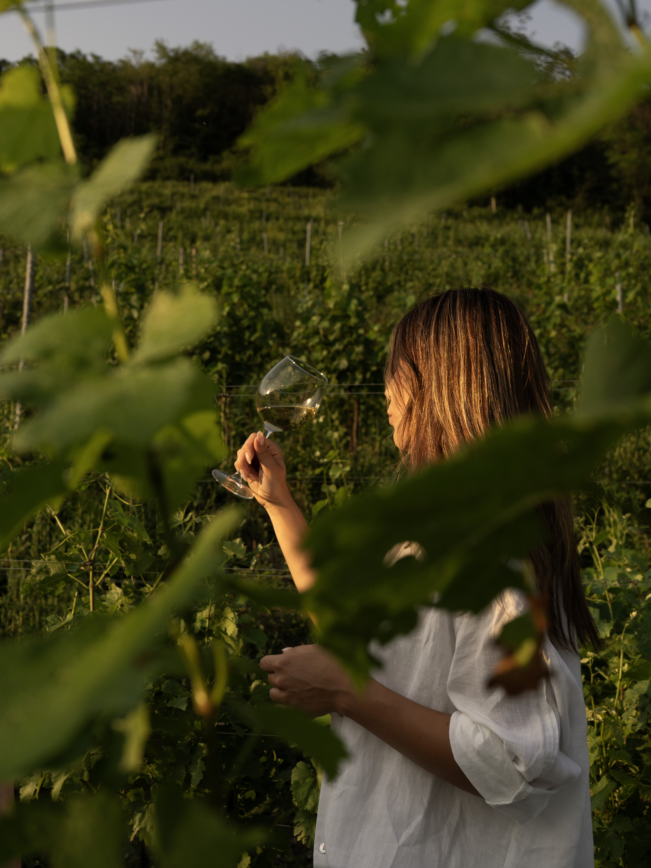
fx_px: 1354
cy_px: 436
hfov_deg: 27.0
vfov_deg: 35.5
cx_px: 329
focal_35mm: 54
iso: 100
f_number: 6.3
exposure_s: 1/250
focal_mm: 49
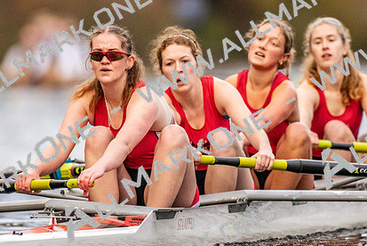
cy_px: 106
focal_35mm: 1264
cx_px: 245
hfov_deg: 1.6
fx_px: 12894
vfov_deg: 1.1
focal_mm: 600
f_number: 4
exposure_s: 1/2500
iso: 4000
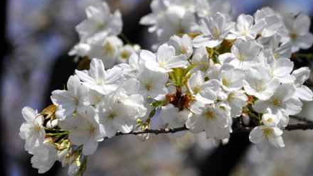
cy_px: 78
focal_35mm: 270
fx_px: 2240
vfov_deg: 4.5
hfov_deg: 8.0
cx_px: 177
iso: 200
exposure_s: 1/800
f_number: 7.1
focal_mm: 150
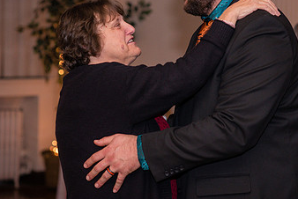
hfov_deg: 13.6
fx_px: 1251
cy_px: 67
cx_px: 164
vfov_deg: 9.1
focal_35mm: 151
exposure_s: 1/125
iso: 640
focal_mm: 85
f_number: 3.2
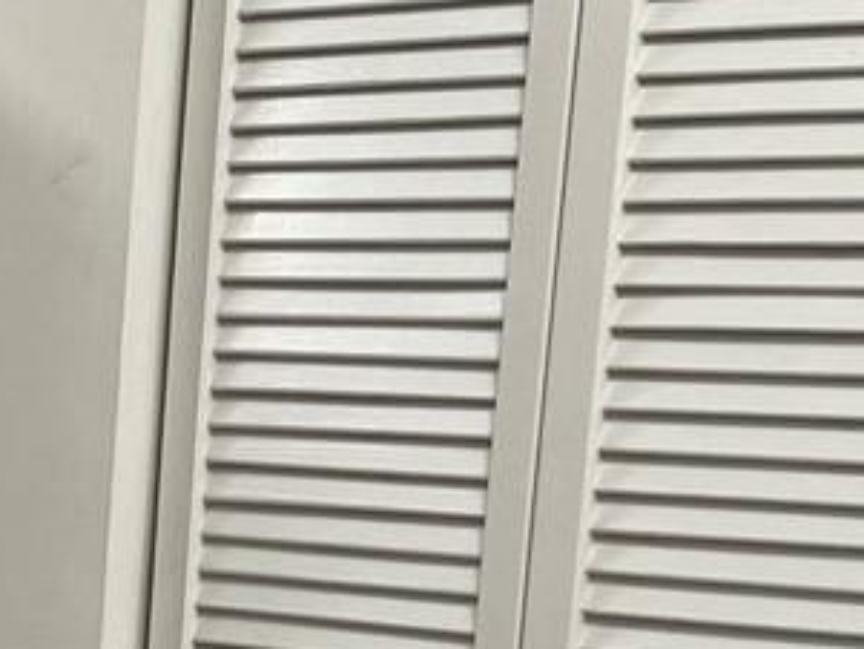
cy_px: 873
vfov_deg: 10.5
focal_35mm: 138
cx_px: -1051
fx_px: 3446
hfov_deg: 12.1
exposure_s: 1/60
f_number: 1.6
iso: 64
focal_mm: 5.1
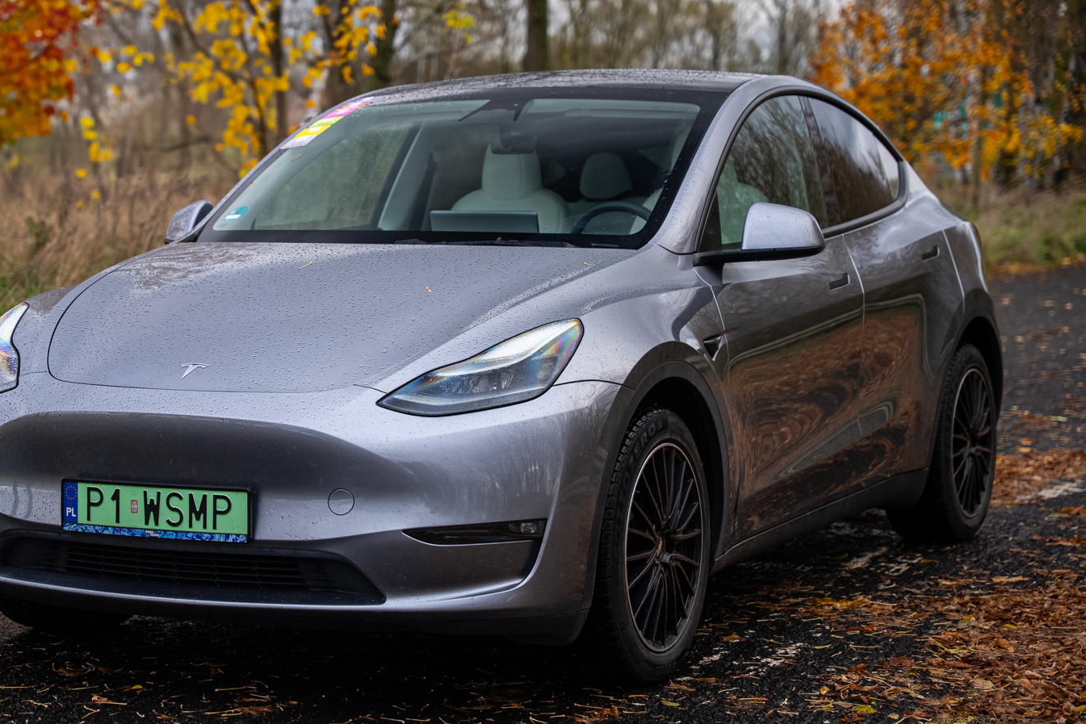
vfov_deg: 16.3
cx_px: 455
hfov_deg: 24.2
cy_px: 362
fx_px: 2534
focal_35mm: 84
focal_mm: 70
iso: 400
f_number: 2.8
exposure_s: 1/125
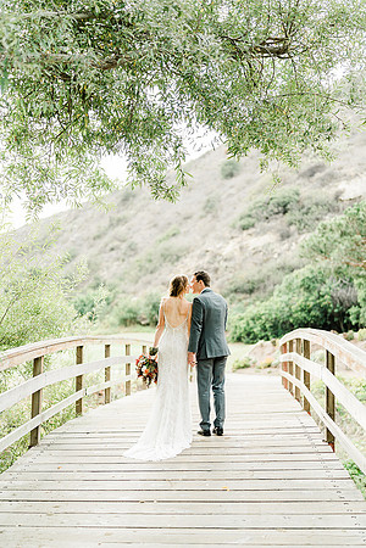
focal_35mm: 50
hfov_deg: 27.0
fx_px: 762
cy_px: 274
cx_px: 183
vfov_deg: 39.6
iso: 160
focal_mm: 50
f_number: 1.4
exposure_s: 1/250
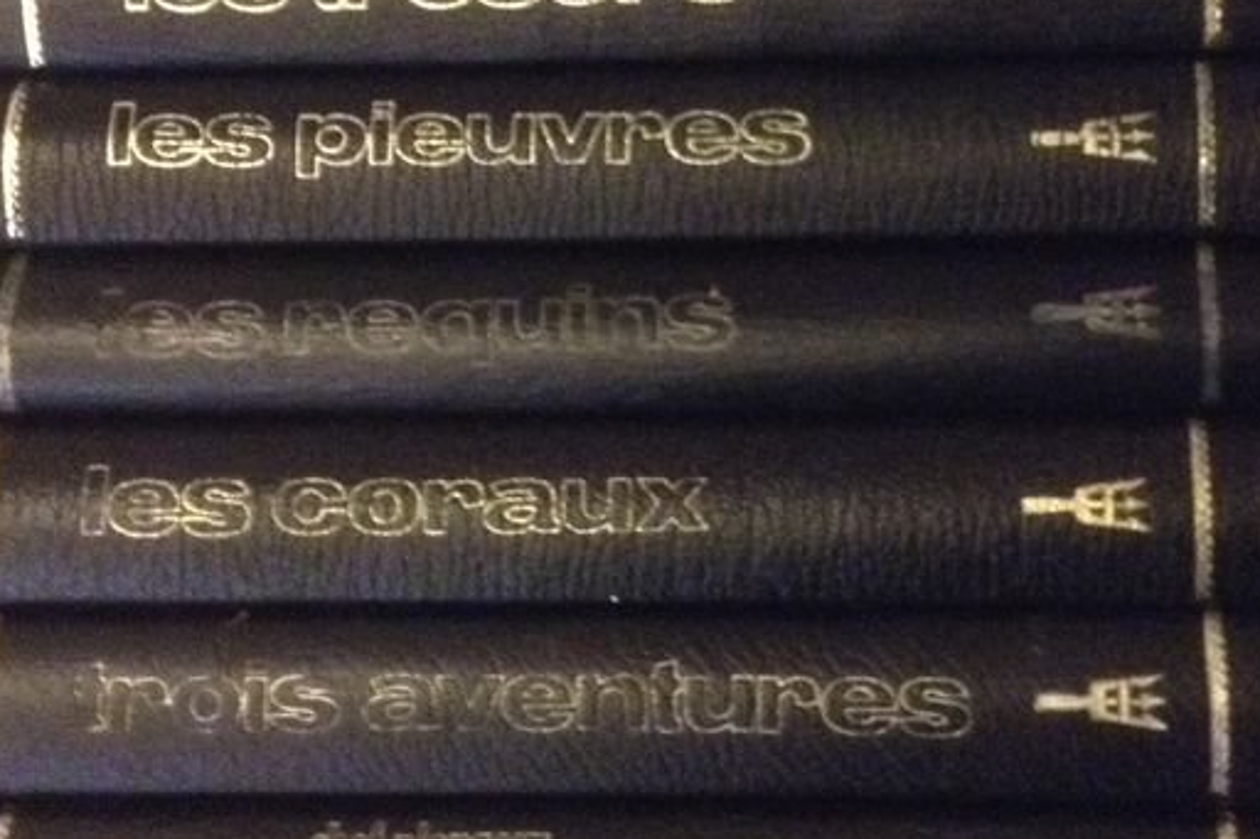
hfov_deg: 30.0
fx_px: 2344
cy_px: 274
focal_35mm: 67
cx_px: 733
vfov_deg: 20.2
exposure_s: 1/15
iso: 640
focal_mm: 3.3
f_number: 2.4
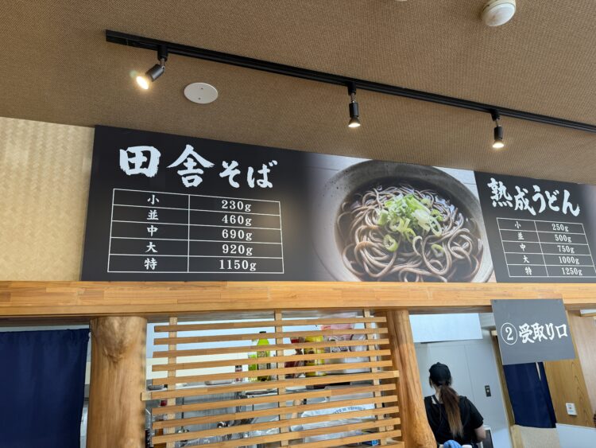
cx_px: 298
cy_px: 224
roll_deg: +4.8
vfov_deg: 56.8
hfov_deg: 71.6
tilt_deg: +17.8
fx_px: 413
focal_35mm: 24
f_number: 1.78
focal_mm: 6.76
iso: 160
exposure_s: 1/120
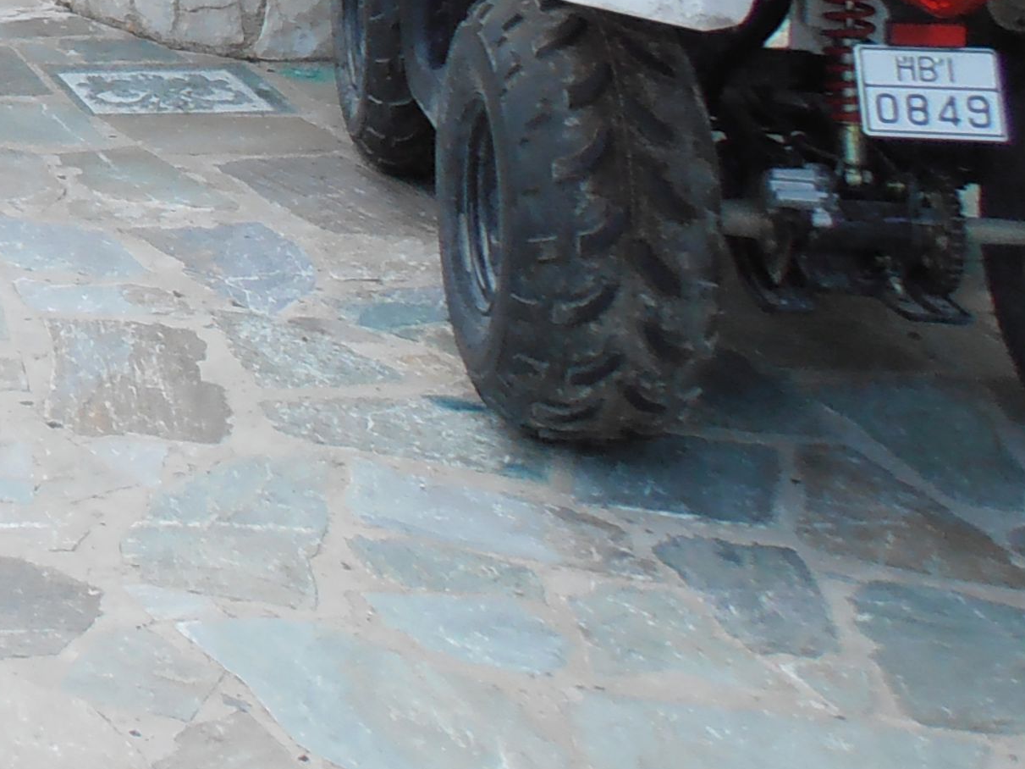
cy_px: -472
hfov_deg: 19.4
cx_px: -616
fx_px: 2517
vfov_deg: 15.6
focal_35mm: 85
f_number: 3
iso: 80
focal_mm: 4.2
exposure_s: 1/200
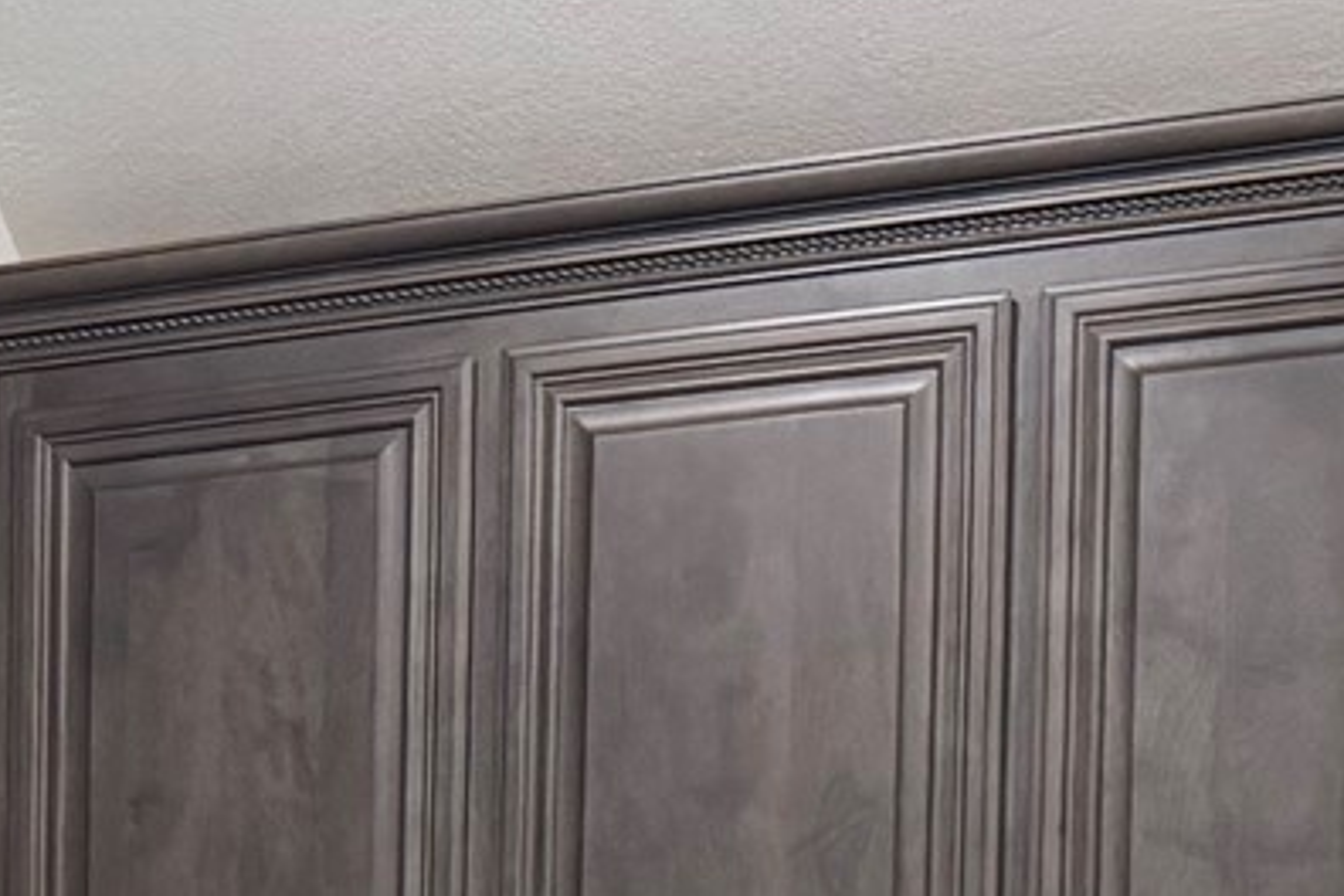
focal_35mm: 129
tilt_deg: -6.5
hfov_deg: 14.5
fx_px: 4816
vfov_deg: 9.8
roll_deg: +1.2
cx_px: -848
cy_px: 1856
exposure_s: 1/60
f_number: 1.78
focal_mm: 6.76
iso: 500
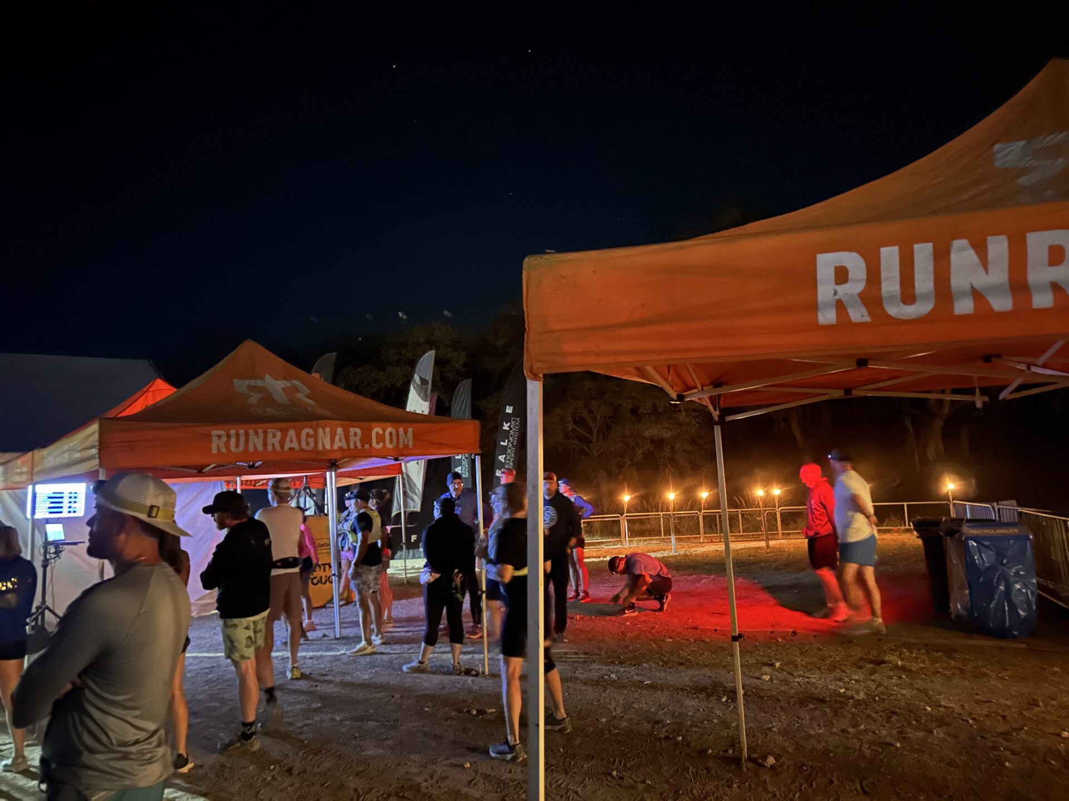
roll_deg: +2.6
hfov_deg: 71.6
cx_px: 534
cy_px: 400
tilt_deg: +5.7
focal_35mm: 24
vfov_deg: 56.8
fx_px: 741
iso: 6400
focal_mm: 6.86
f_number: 1.78
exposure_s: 1/5
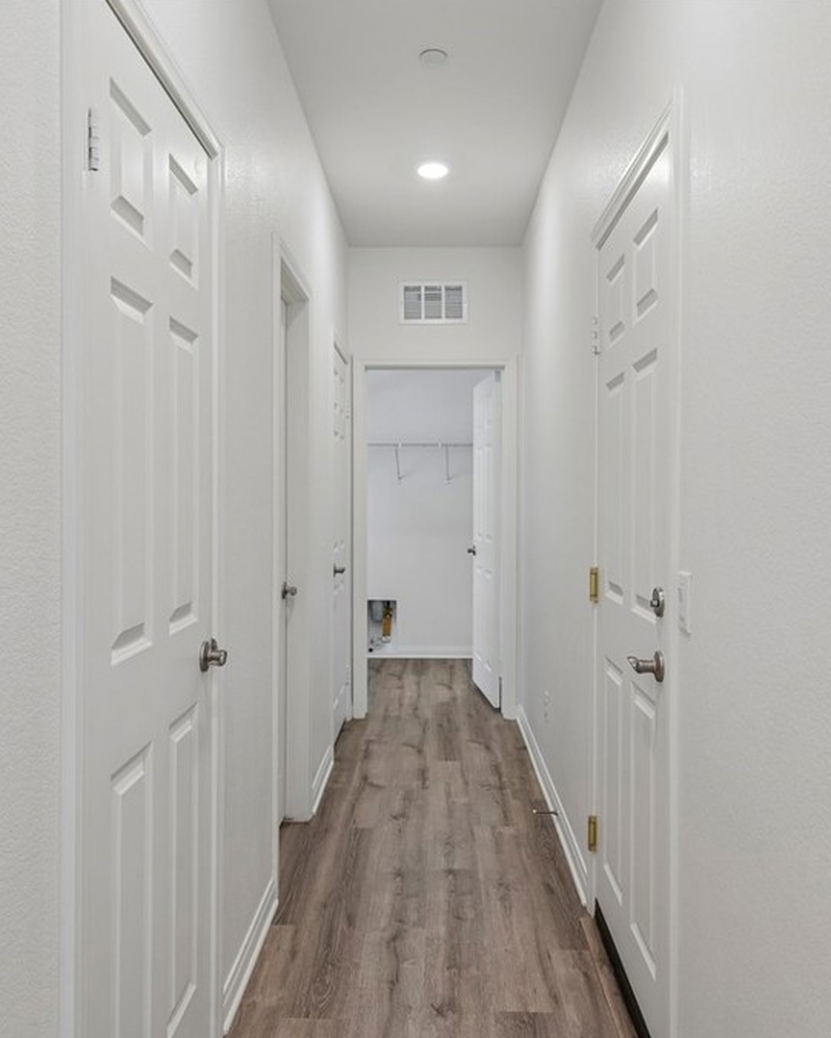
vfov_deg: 64.1
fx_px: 830
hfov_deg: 53.2
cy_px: 517
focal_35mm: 27
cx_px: 430
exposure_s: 1/20
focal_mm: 19
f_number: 8
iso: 400
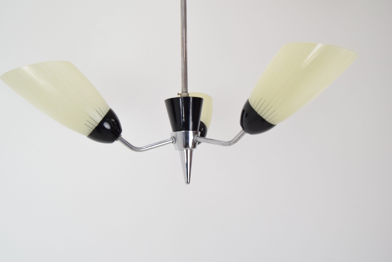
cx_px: 196
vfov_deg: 38.4
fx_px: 376
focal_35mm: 34
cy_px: 131
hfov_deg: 55.1
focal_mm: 23
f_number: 7.1
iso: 1600
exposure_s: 1/200
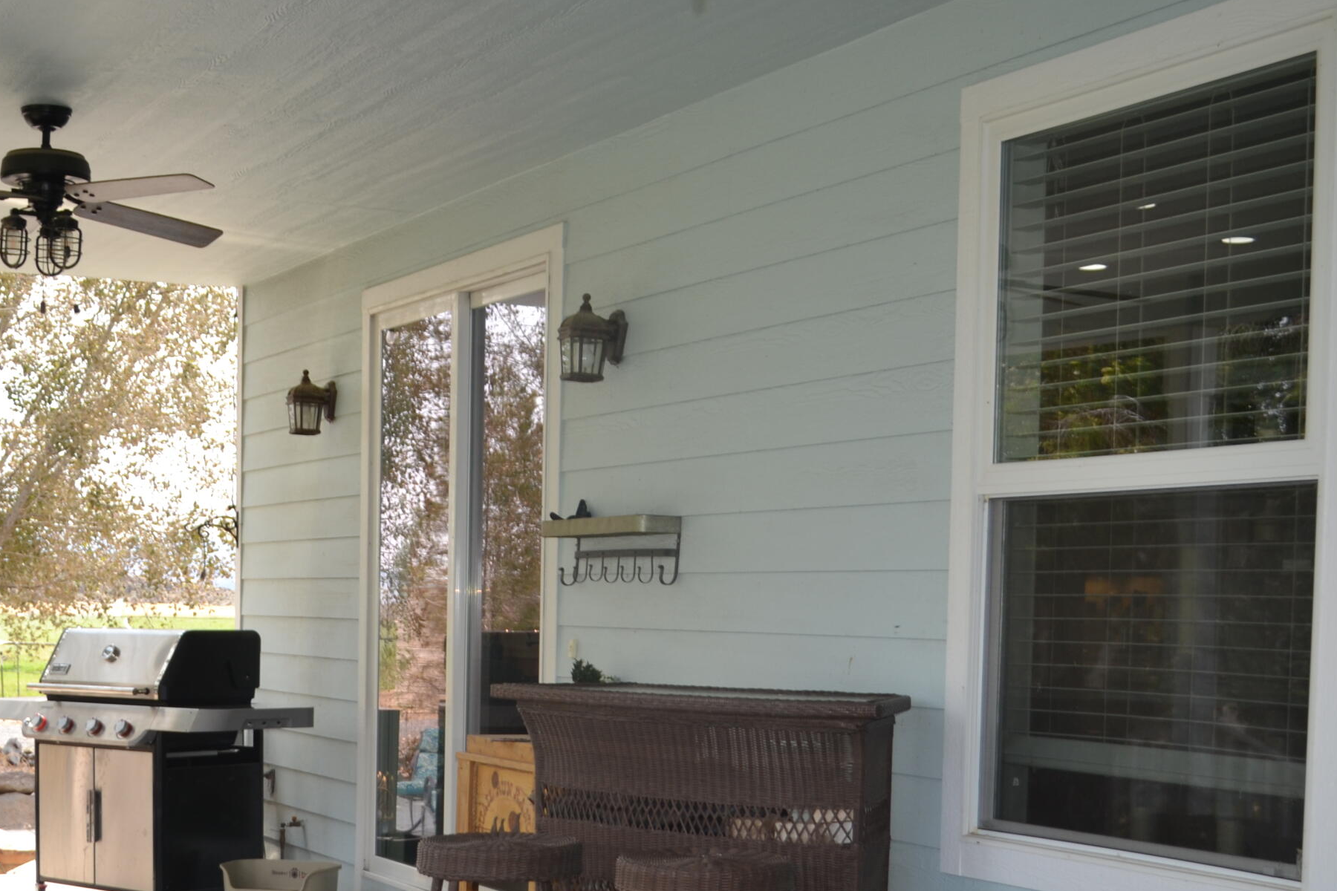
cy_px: 693
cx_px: 463
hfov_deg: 33.2
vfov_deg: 22.4
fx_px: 2228
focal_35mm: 60
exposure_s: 1/200
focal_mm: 24
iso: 100
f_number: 4
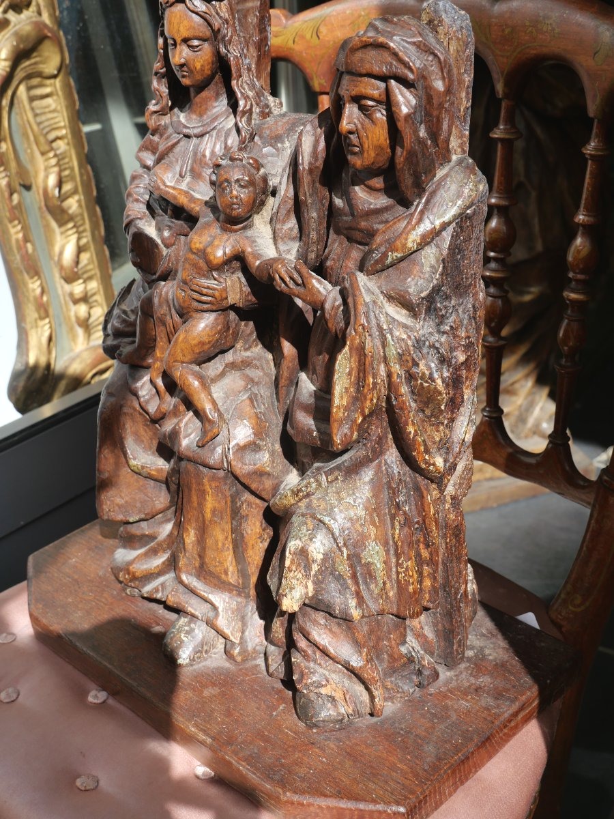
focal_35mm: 44
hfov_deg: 32.9
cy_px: 410
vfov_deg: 42.9
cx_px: 307
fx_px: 1041
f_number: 6.3
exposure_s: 1/200
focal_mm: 22
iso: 200
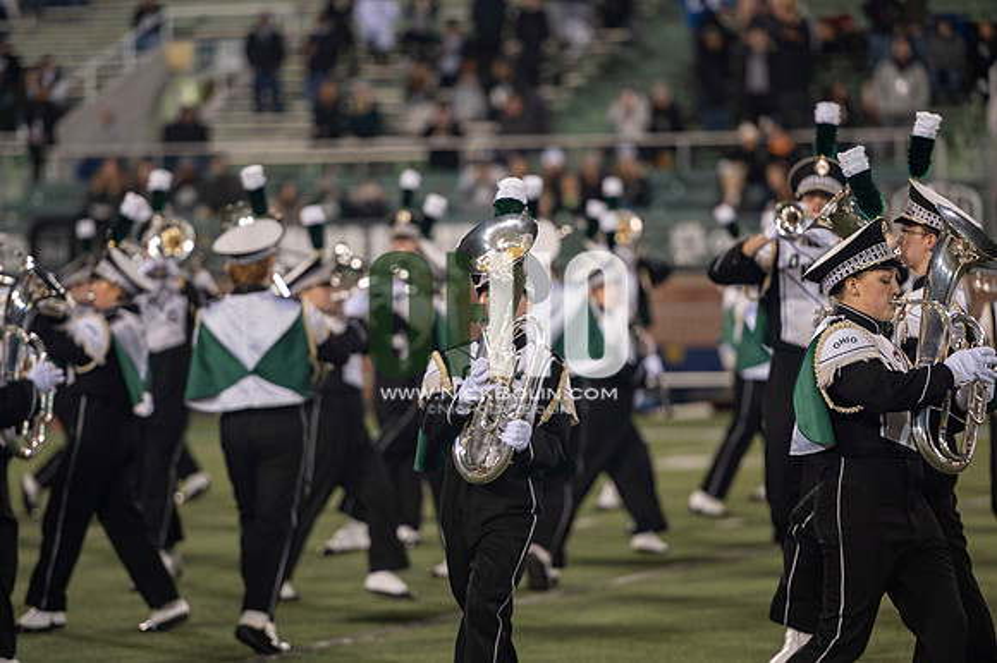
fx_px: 5536
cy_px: 332
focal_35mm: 200
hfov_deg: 10.3
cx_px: 498
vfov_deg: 6.9
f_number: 2.8
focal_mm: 200
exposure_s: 1/500
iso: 1000
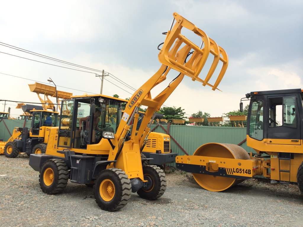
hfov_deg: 60.0
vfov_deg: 46.8
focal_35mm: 30
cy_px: 114
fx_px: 263
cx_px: 152
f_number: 2.2
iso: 32
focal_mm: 4.12
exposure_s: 1/526
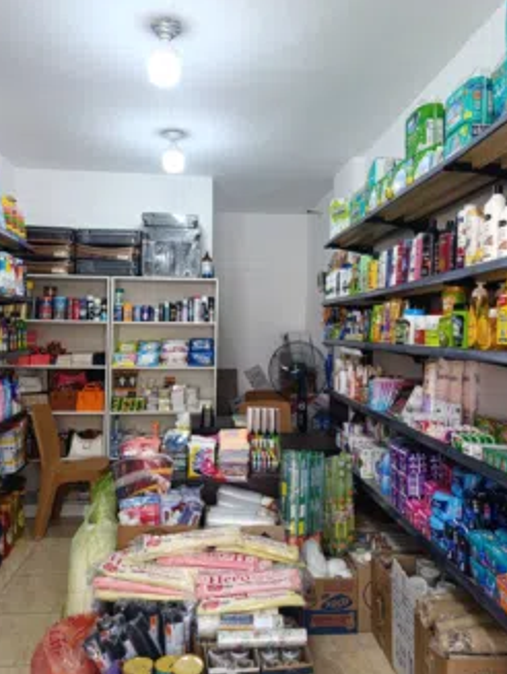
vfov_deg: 63.2
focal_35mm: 28
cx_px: 245
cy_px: 303
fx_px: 546
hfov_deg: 49.8
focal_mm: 6.14
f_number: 1.6
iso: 250
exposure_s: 1/100
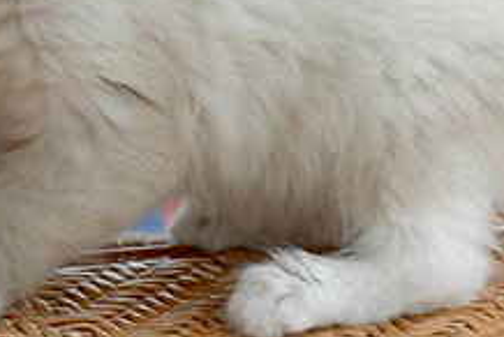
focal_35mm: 206
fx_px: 2888
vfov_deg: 6.7
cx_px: 294
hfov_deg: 10.0
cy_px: -51
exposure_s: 1/125
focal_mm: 50
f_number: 5.6
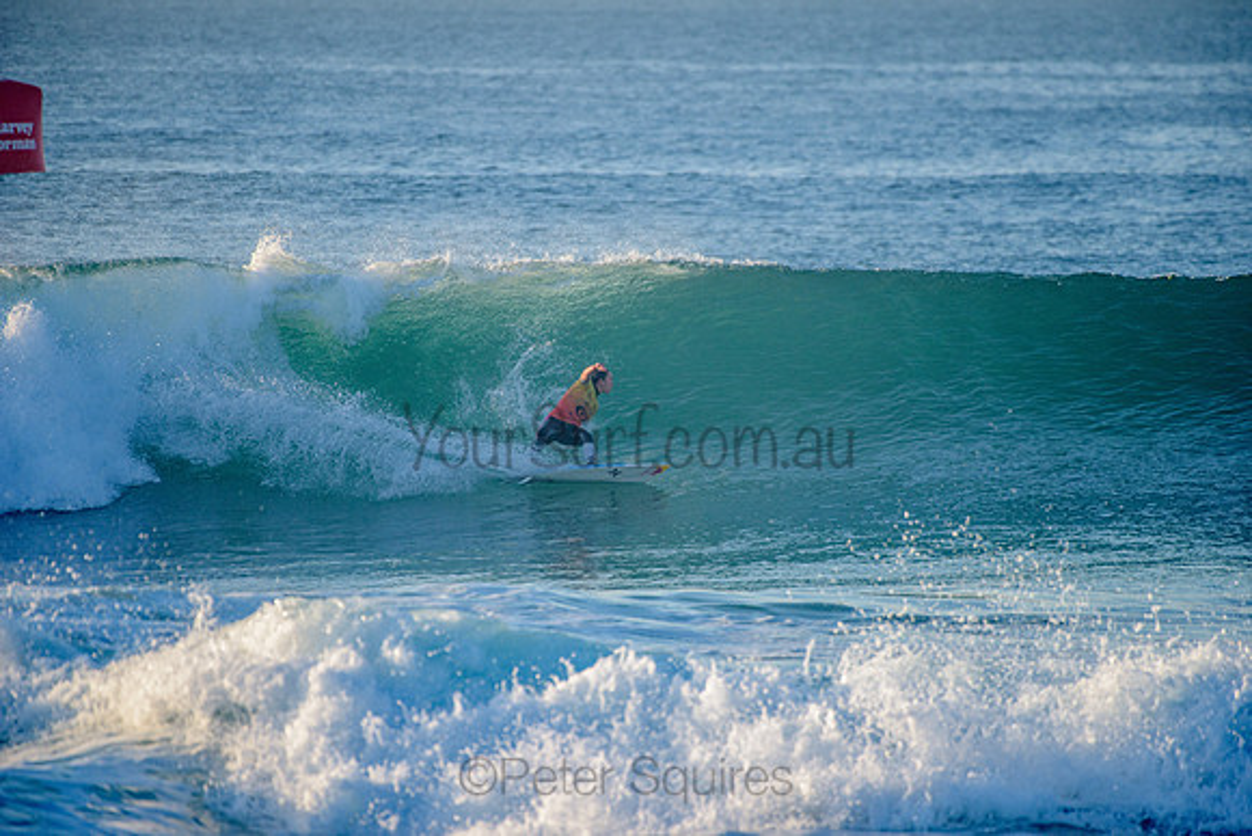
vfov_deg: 2.8
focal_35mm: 500
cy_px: 418
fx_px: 17392
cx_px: 626
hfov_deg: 4.1
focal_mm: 500
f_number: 5.6
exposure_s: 1/1600
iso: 360
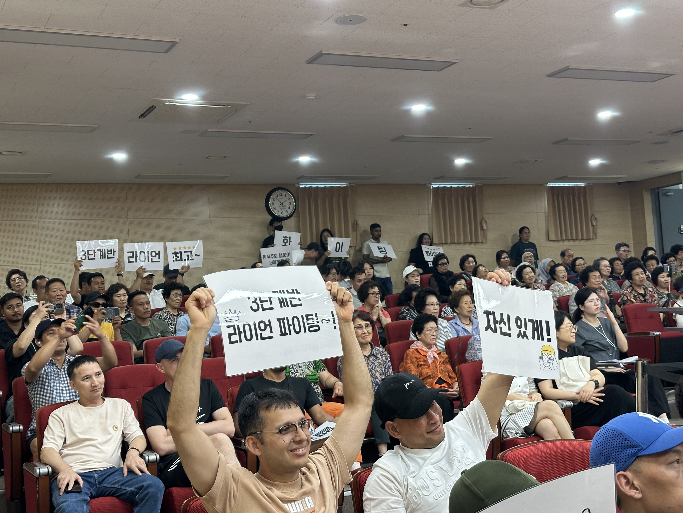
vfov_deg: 30.3
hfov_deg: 39.7
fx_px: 947
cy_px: 256
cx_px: 342
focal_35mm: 48
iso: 125
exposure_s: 1/60
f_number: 1.78
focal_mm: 6.86
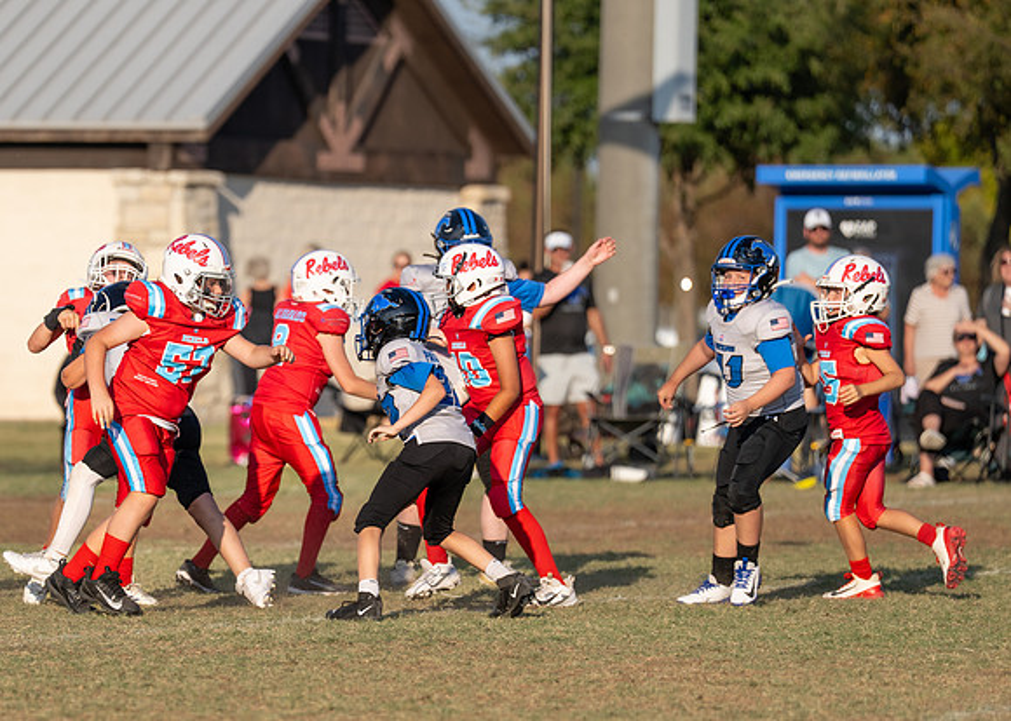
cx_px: 239
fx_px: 8670
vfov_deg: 4.8
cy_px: 394
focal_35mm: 302
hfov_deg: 6.7
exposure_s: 1/2500
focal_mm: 200
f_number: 3.2
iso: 125
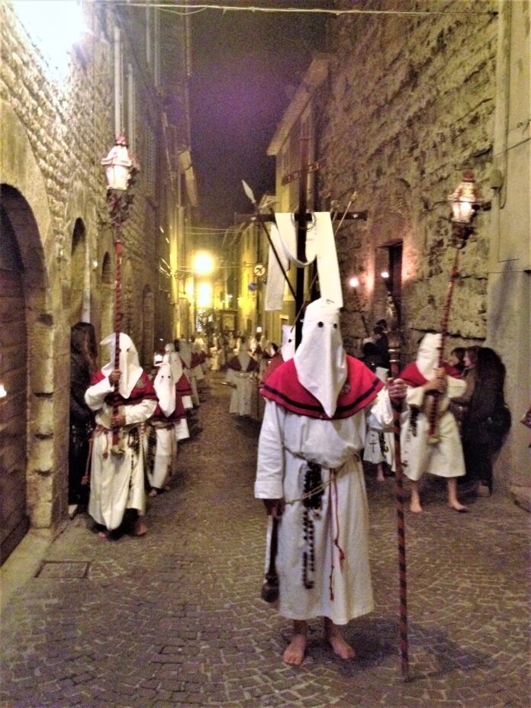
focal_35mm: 35
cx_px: 266
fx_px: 716
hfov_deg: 40.7
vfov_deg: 52.6
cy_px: 354
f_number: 2.4
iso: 800
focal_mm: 4.28
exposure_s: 1/15
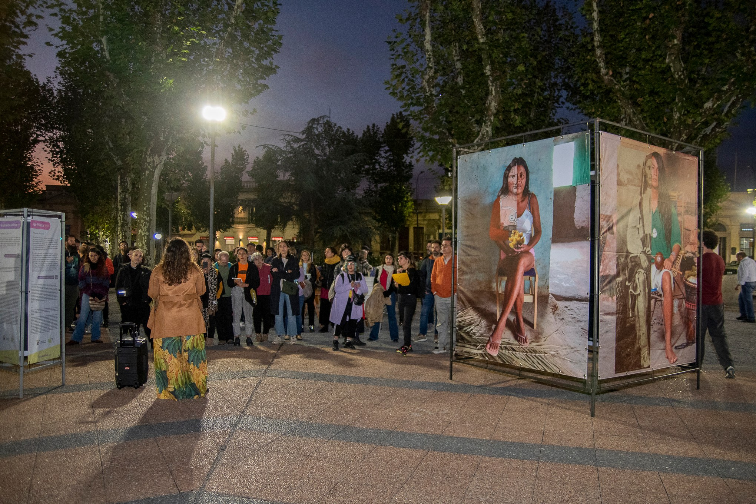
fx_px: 565
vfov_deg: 48.1
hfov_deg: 67.6
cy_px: 252
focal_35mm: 27
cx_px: 393
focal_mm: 17
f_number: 2.8
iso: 1600
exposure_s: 1/200
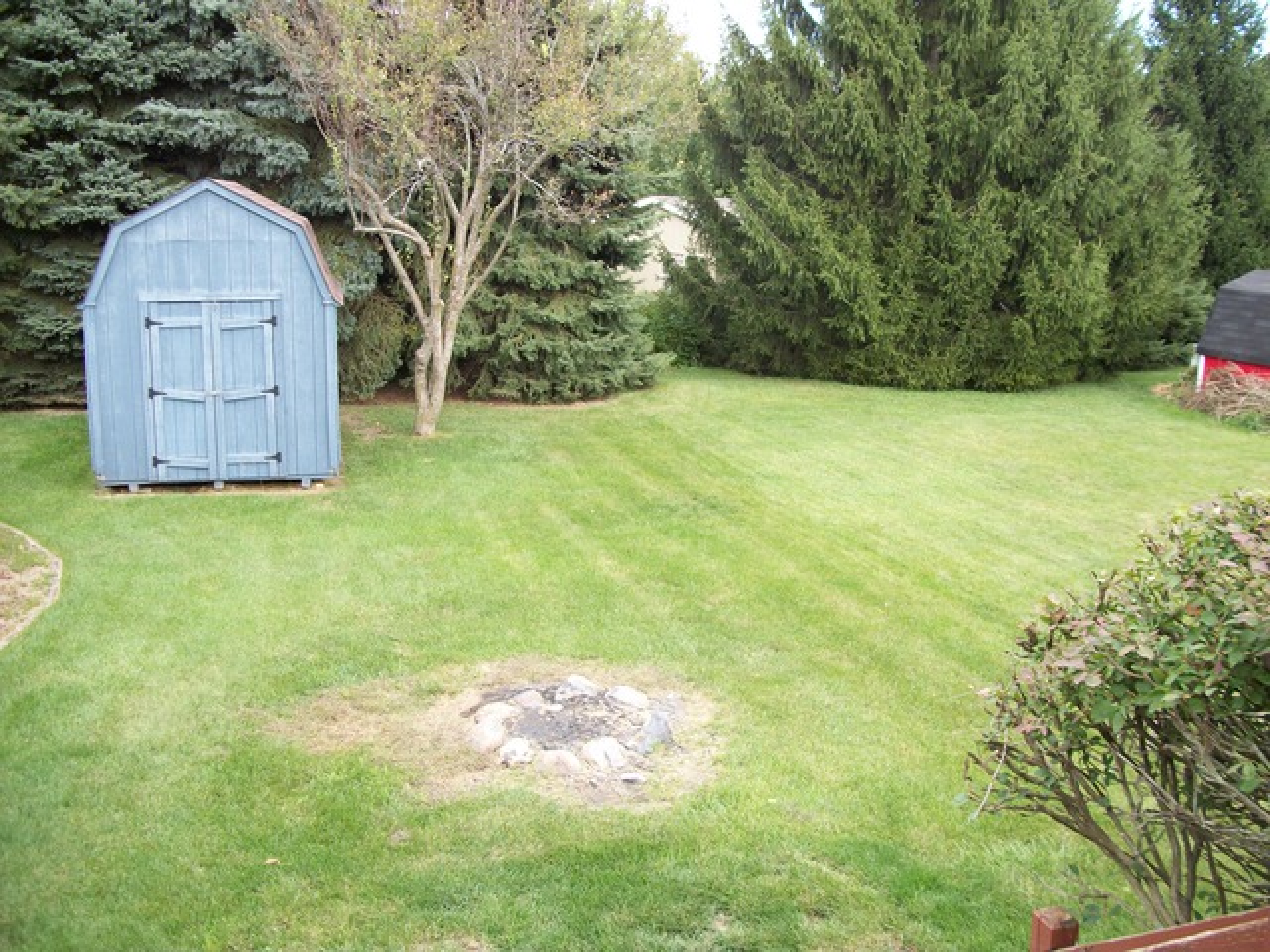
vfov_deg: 44.2
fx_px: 1174
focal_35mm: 32
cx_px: 635
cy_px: 476
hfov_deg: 56.8
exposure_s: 1/160
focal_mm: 5.7
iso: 80
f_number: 2.9
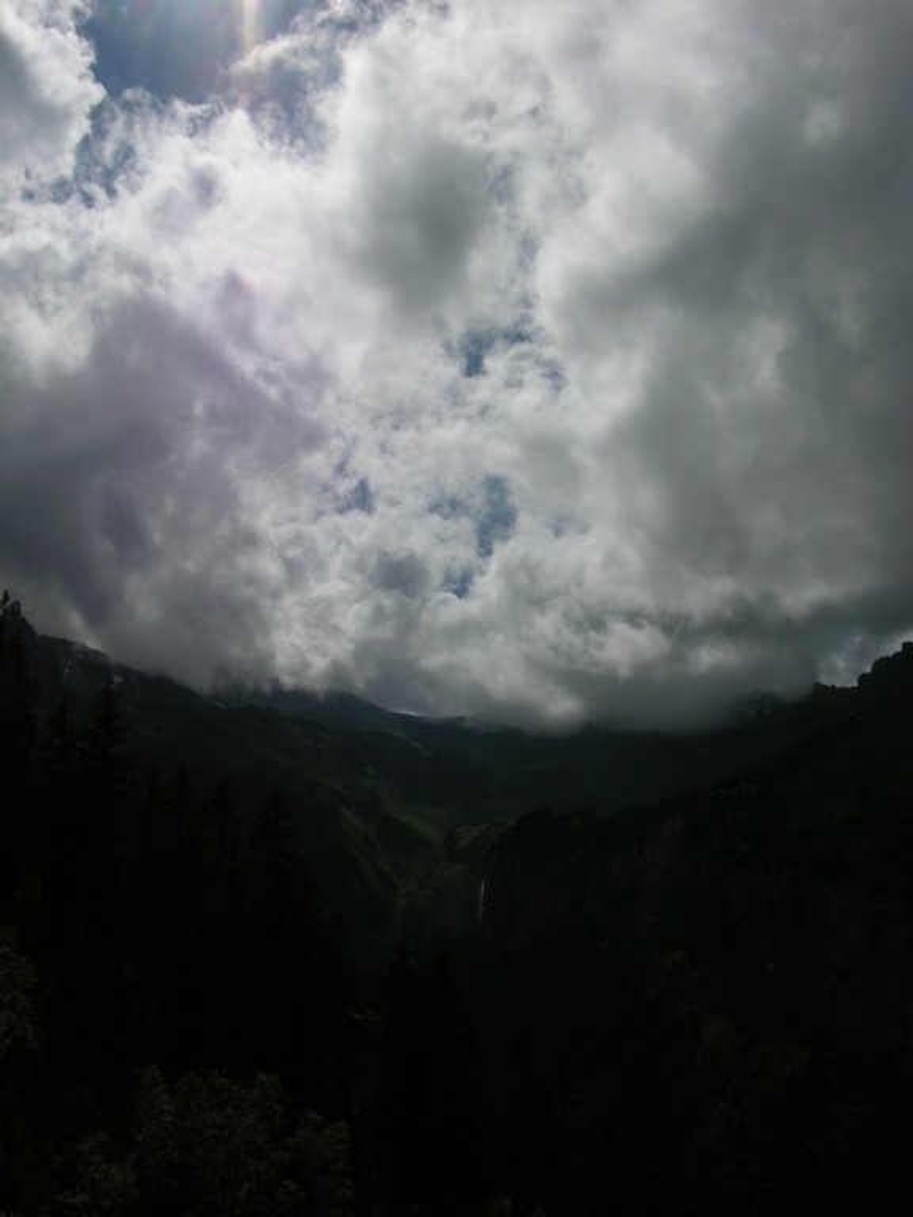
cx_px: 456
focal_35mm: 35
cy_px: 608
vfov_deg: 52.6
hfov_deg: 40.7
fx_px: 1231
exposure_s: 1/976
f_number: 8
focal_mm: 8.9
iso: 50
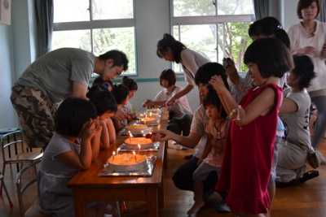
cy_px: 108
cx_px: 163
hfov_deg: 61.9
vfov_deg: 43.6
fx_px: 272
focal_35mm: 30
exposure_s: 1/40
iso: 400
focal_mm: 20
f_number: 3.8
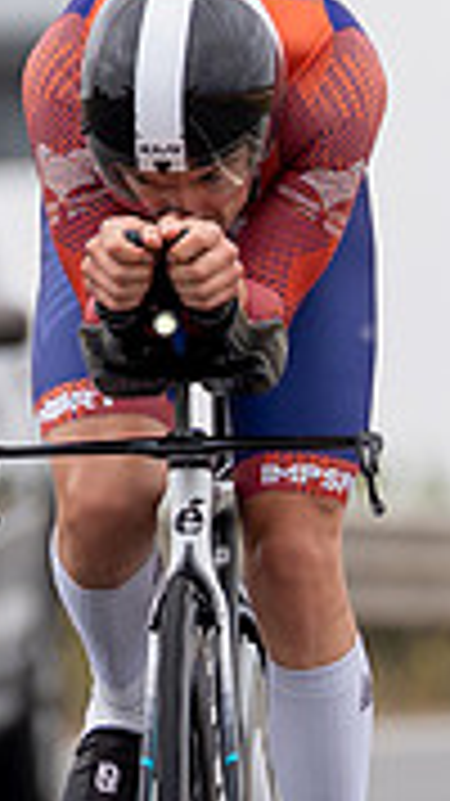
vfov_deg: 1.4
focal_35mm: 1564
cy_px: 1118
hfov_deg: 0.8
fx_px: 33208
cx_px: 255
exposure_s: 1/800
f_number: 3.2
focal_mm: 200
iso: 100
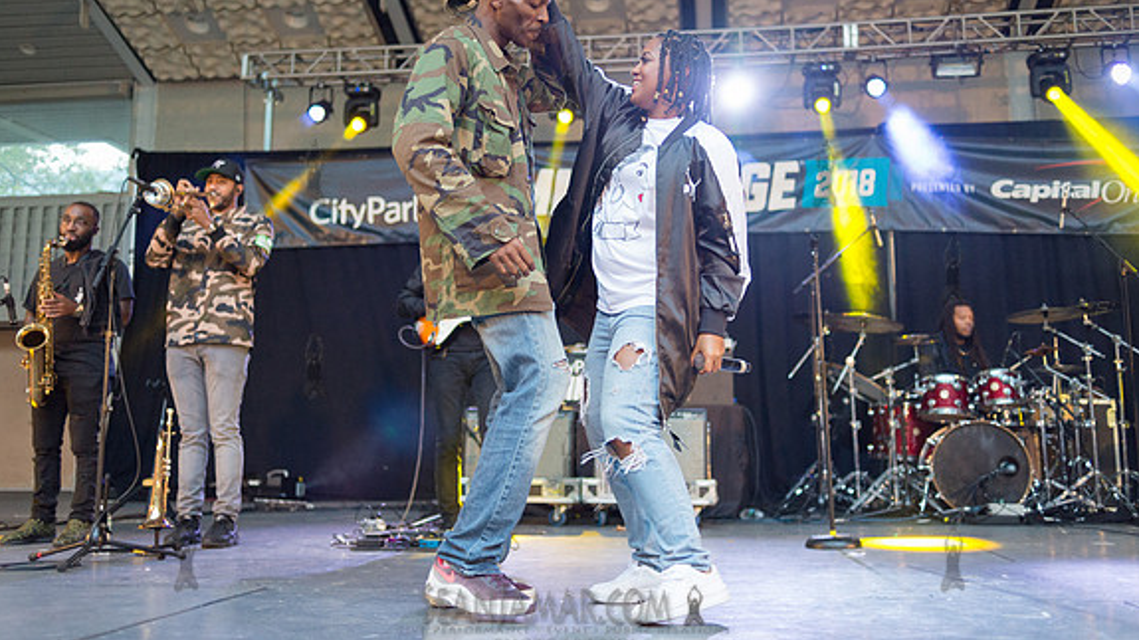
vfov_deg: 31.9
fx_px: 1117
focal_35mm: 37
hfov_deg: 54.0
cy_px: 268
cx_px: 569
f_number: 2
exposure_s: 1/640
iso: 2500
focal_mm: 35
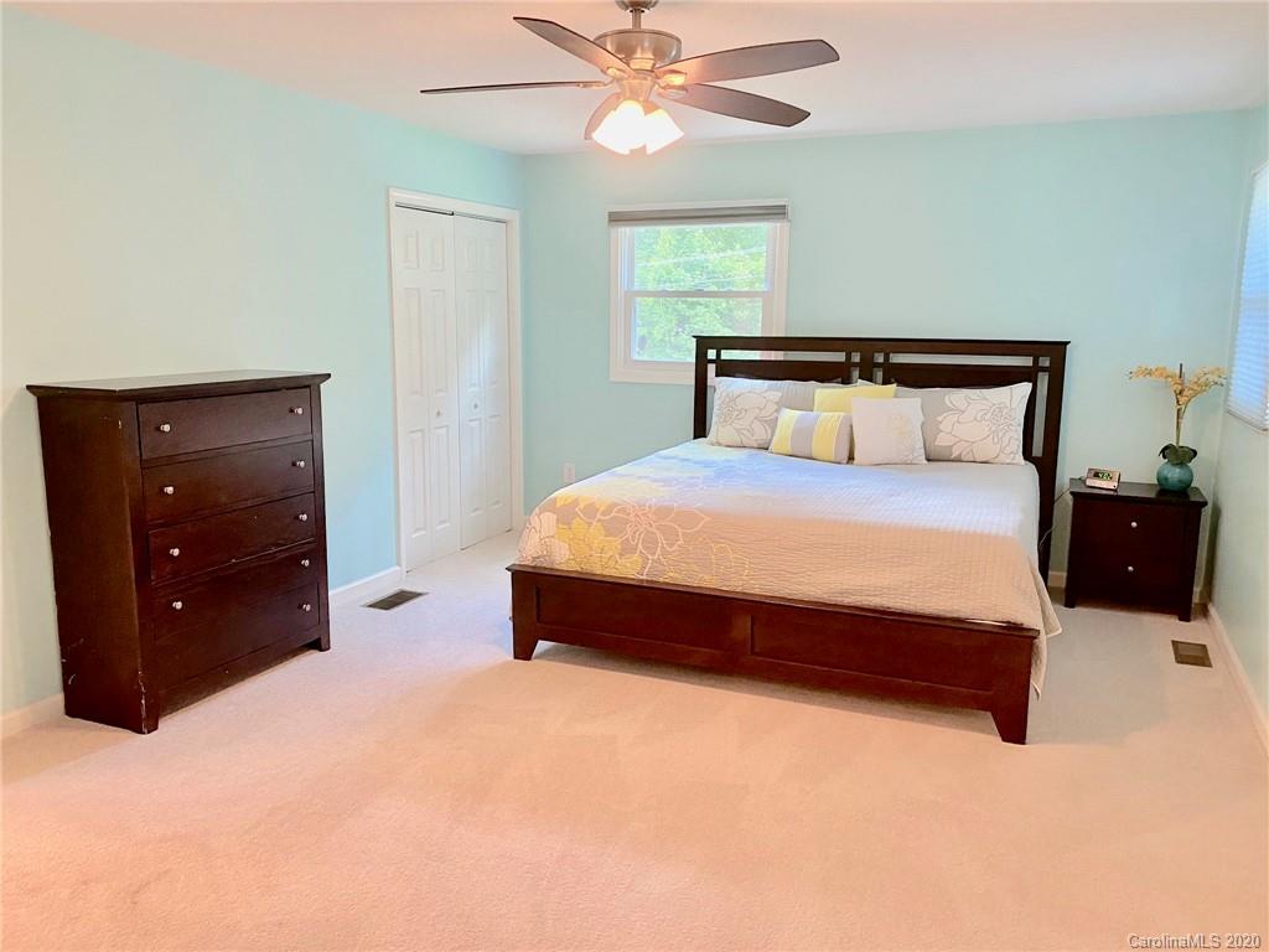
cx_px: 634
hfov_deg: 67.3
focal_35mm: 26
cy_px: 476
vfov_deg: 53.1
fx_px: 953
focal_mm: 4.25
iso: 320
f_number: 1.8
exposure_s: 1/60
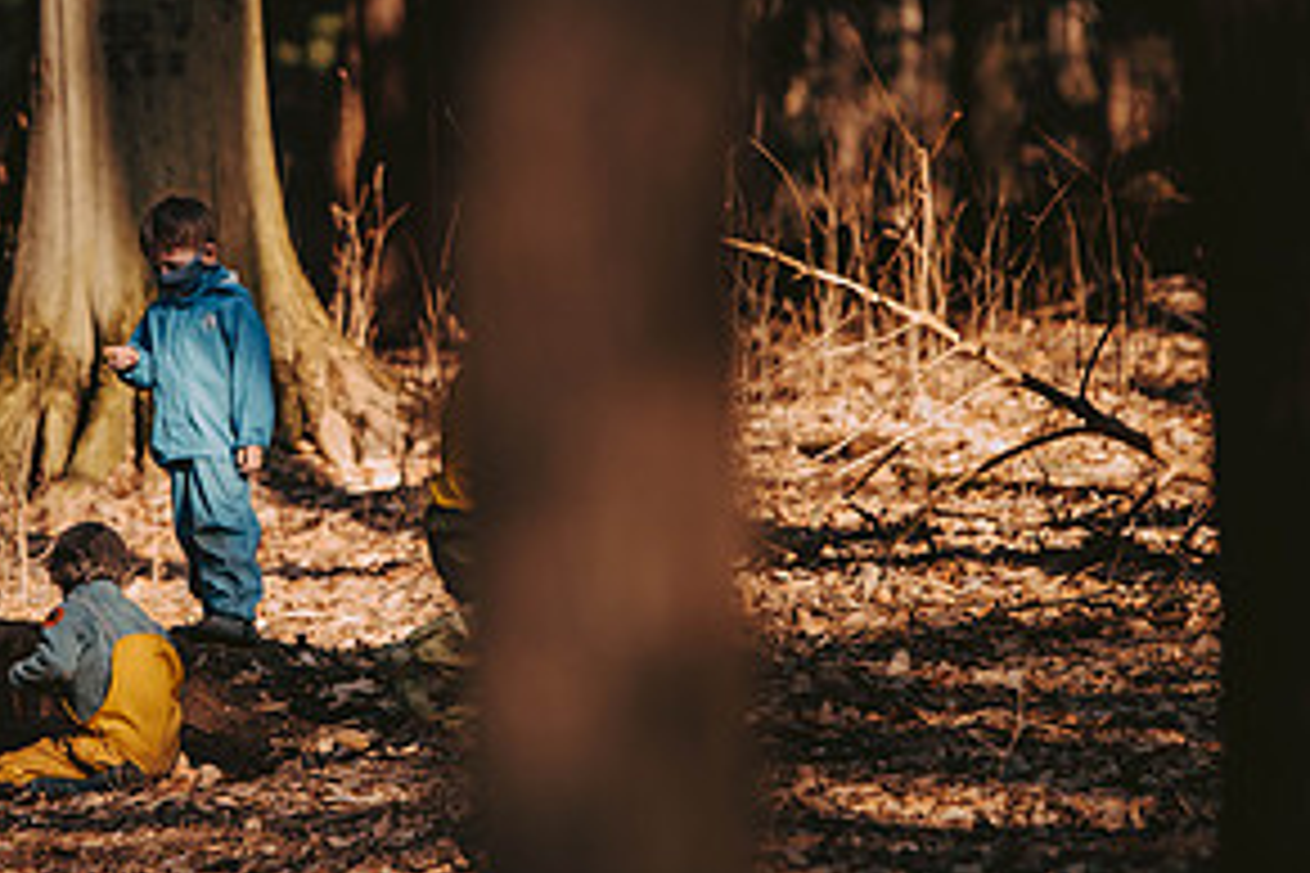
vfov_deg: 3.4
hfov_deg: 5.2
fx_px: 14518
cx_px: 329
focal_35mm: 399
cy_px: 317
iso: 640
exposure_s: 1/1000
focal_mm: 200
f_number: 2.8
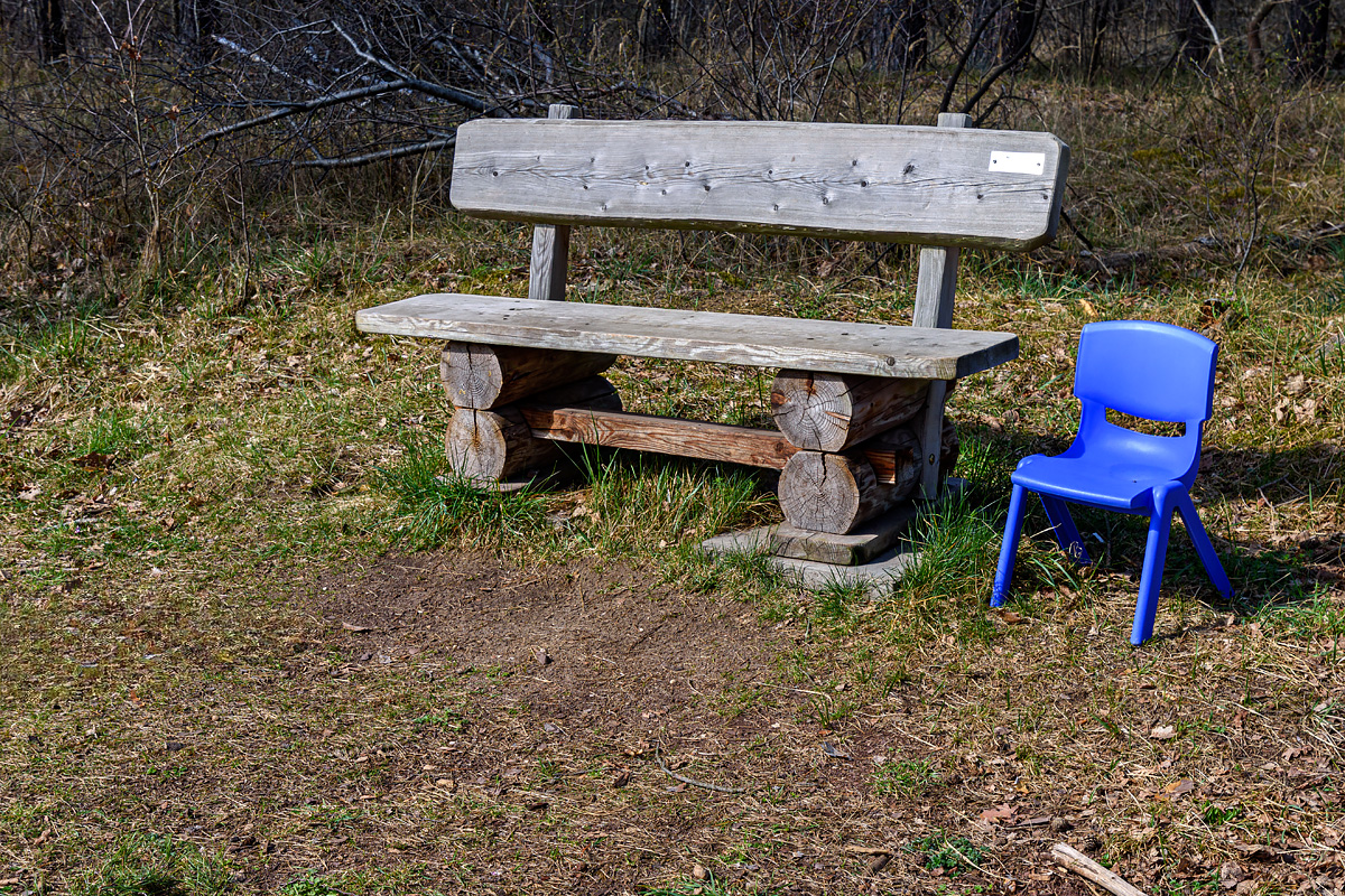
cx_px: 672
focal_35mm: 57
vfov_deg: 23.8
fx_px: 2129
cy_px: 448
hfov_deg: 35.1
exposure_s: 1/250
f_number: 8
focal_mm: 38
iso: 200
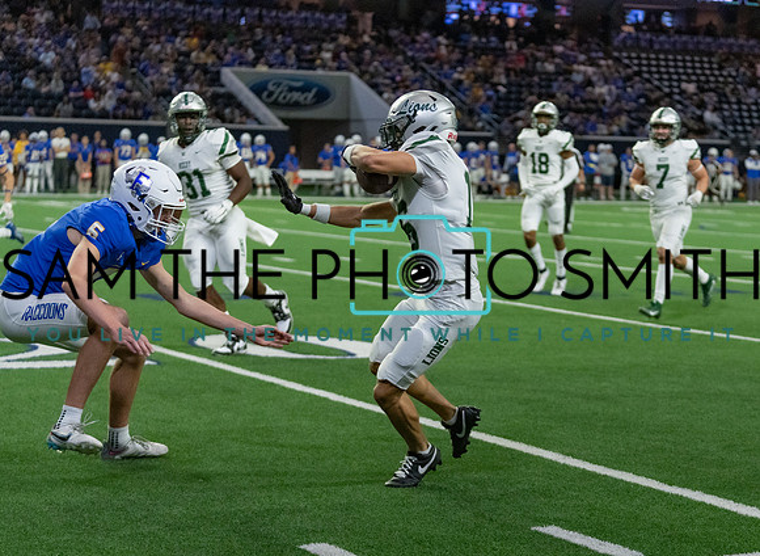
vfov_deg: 16.1
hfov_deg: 21.9
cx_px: 487
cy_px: 327
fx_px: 1957
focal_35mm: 90
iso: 4000
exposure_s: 1/1250
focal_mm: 70
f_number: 2.8
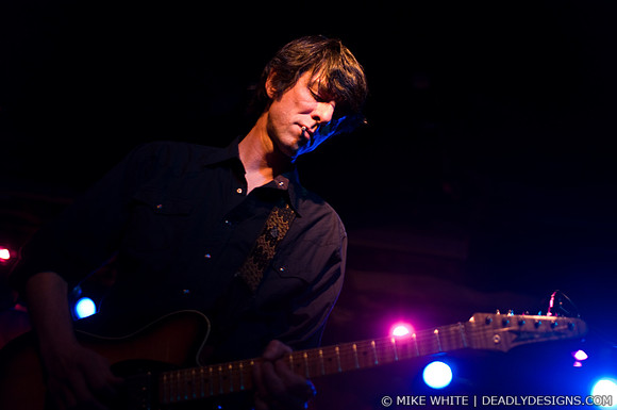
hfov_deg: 43.7
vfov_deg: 29.8
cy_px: 205
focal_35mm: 45
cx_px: 308
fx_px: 770
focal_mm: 30
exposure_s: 1/80
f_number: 1.4
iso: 1000
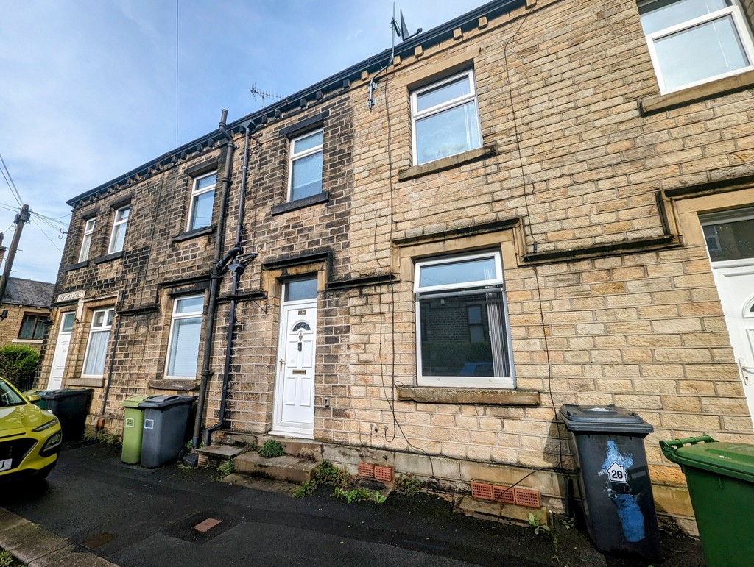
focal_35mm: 13
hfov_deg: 106.1
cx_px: 377
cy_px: 284
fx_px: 284
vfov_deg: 90.1
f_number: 2.2
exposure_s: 1/853
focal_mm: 1.95
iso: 46
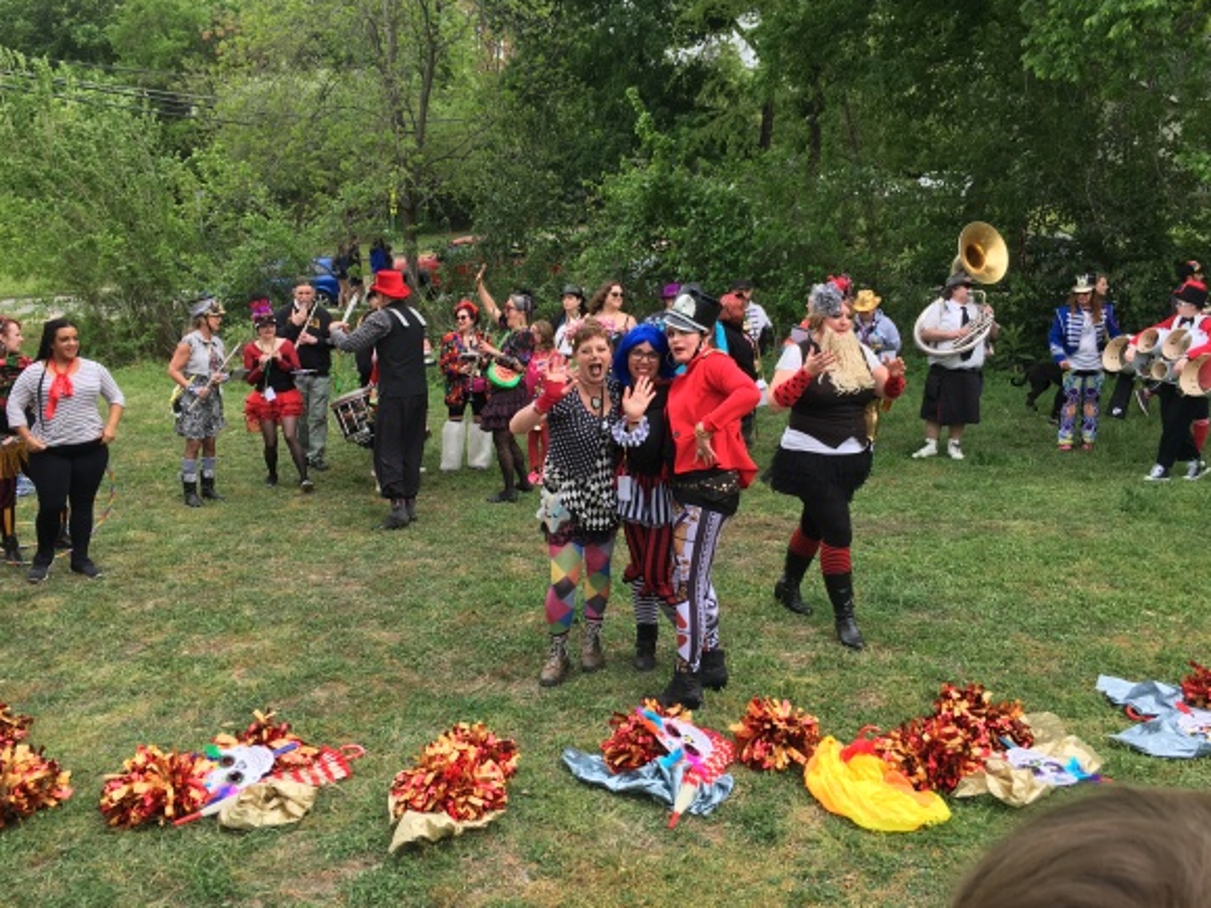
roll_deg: -0.9
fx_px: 1119
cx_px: 599
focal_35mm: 32
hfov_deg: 56.8
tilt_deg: -8.4
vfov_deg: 44.1
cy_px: 428
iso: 25
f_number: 2.2
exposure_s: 1/242
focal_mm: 4.15
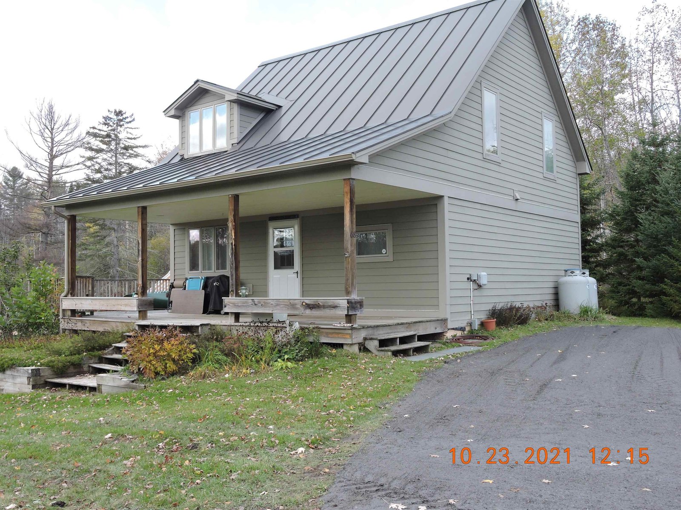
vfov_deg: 40.7
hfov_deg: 52.6
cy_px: 255
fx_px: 689
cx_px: 340
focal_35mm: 35
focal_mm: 6.3
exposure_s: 1/160
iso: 100
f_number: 3.8
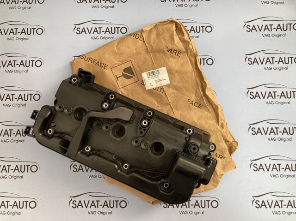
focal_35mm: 28
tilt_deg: -84.2
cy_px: 110
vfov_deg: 49.7
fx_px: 239
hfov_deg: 63.5
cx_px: 148
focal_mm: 3.99
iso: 100
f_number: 1.8
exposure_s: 1/60
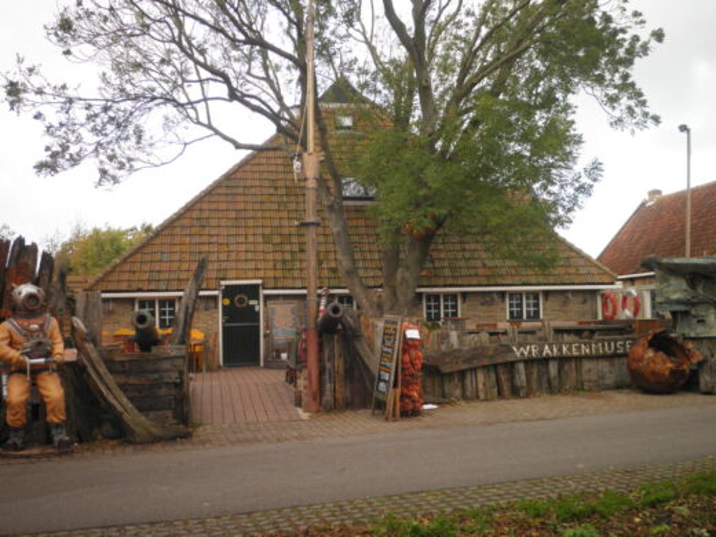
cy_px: 268
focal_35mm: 36
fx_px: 745
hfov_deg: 51.4
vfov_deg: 39.7
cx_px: 358
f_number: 3.1
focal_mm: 6.4
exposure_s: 1/100
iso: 64
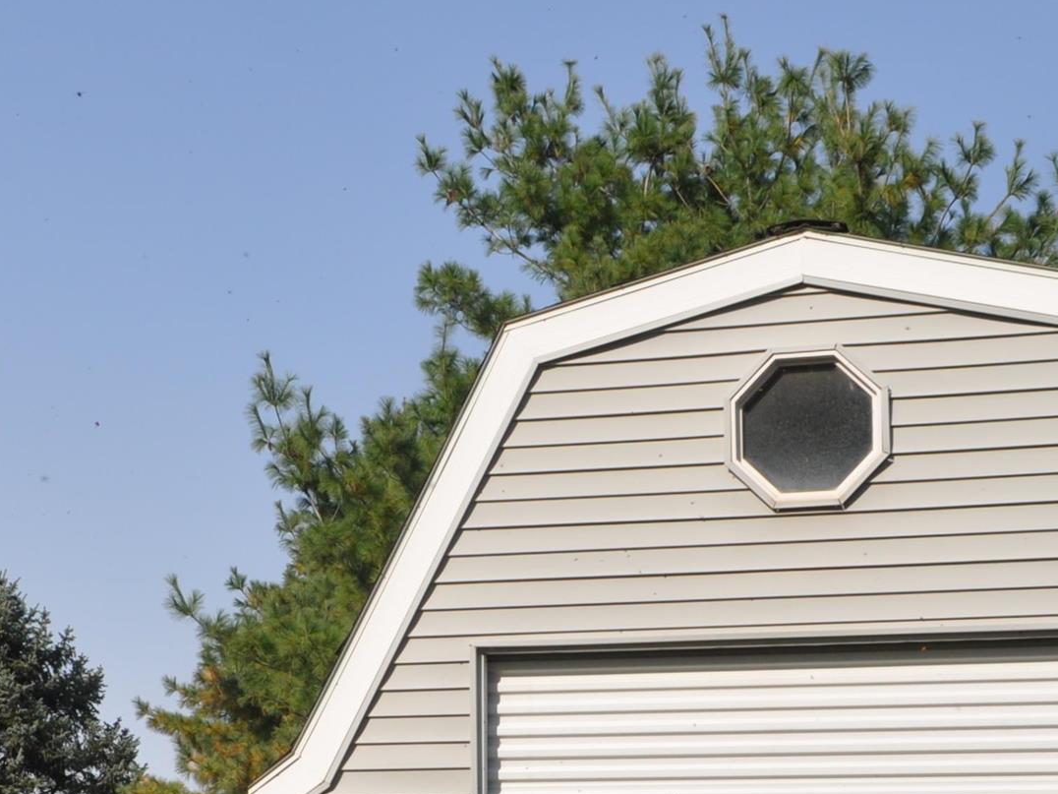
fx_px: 2262
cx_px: 421
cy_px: 779
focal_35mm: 74
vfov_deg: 19.4
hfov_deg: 26.3
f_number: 10
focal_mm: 18
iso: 200
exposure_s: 1/400
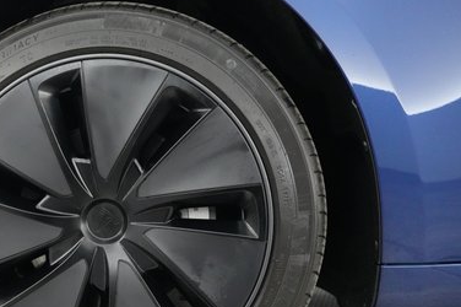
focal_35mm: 46
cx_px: 109
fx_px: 589
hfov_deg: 41.4
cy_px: 222
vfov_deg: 28.8
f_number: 2.8
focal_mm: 27
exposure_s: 1/160
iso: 10000
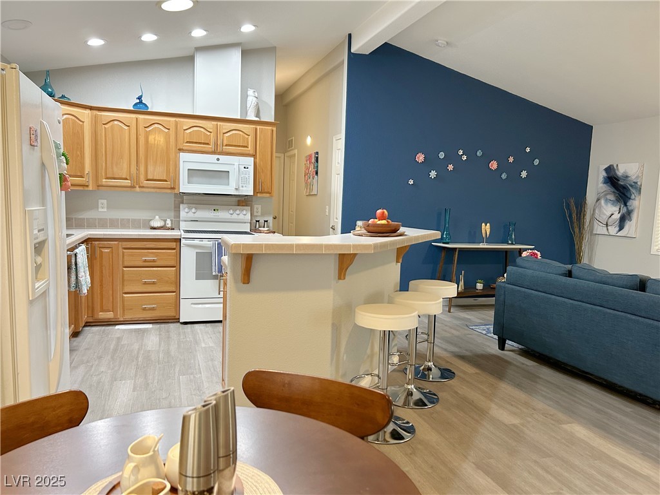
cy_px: 248
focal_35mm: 26
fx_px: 496
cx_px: 330
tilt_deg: -6.0
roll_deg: -1.3
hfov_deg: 67.3
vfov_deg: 53.1
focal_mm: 5.7
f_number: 1.5
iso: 200
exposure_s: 1/60
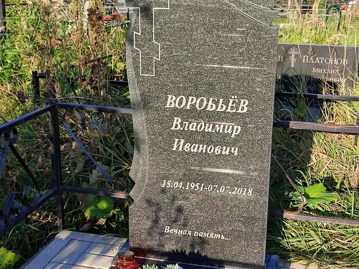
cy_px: 134
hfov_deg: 69.4
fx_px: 259
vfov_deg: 54.9
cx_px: 180
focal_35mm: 25
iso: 50
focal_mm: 6.04
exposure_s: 1/315
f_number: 1.9
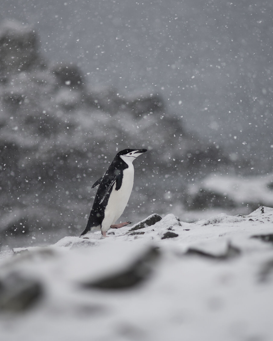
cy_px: 170
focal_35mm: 282
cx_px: 131
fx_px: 2848
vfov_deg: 6.9
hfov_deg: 5.5
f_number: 2.8
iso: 200
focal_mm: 200
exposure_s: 1/2000
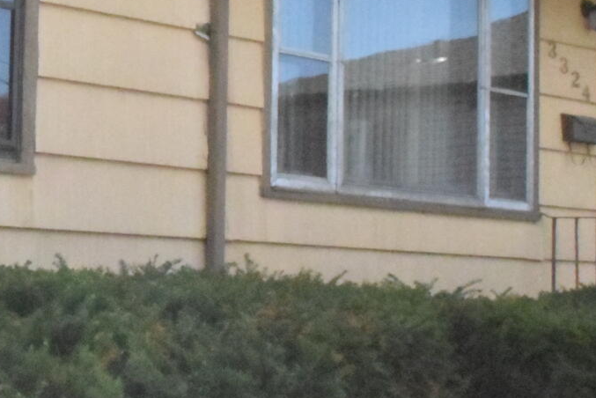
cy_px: 121
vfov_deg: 14.7
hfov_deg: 20.5
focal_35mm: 93
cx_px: -114
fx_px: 1540
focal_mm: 14
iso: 12800
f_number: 22
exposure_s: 1/2000
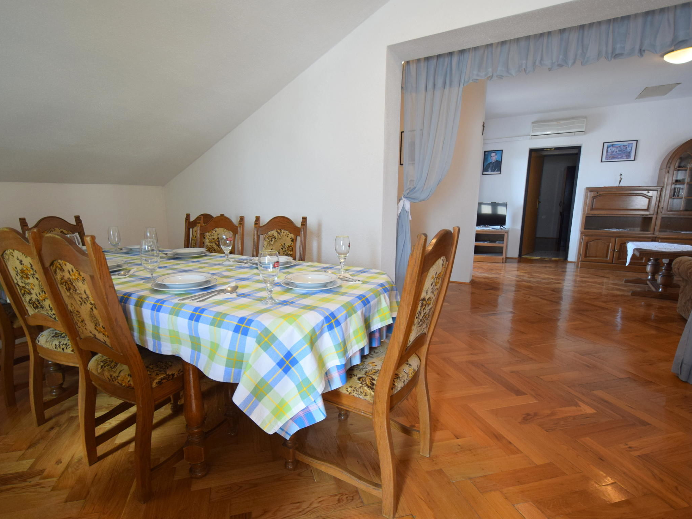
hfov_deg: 90.9
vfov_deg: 74.7
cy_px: 264
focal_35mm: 17
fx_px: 340
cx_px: 319
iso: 800
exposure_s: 1/60
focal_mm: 10
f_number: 3.5
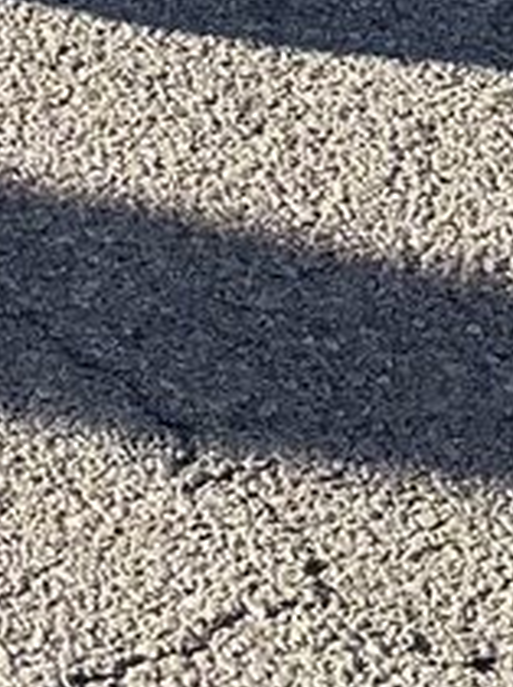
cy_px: -972
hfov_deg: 7.6
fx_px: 3623
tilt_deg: -18.8
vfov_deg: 9.6
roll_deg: -6.8
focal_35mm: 183
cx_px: -631
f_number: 1.78
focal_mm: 6.86
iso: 80
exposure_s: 1/1321
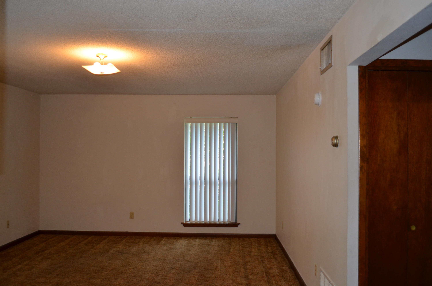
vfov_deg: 39.8
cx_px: 216
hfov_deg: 57.3
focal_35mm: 33
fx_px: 395
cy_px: 143
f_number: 3.8
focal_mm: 22
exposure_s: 1/60
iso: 450
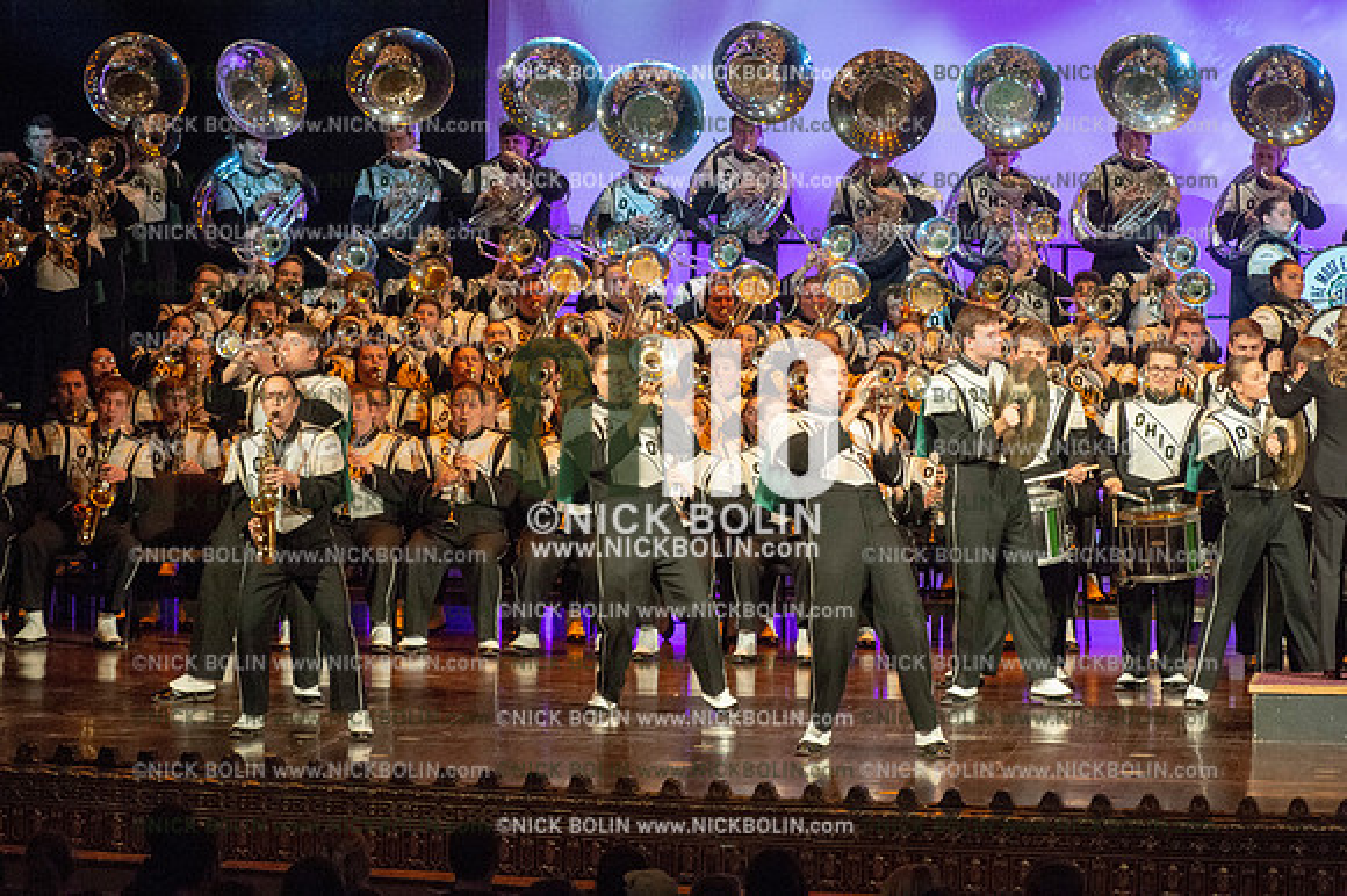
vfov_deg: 7.4
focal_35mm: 185
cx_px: 674
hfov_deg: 11.1
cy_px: 448
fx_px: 6918
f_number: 5.6
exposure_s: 1/320
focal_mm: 185
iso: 8000
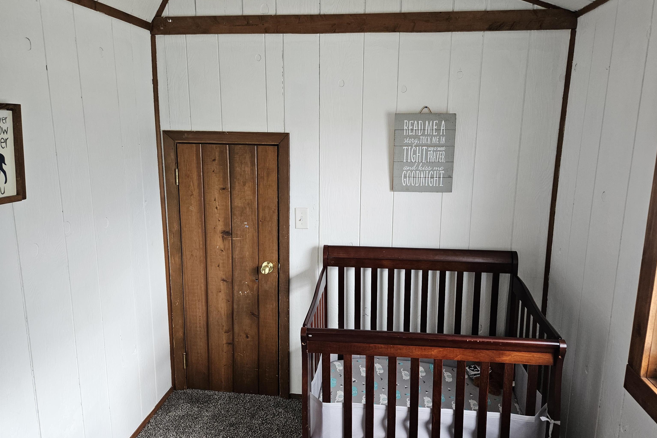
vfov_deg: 53.1
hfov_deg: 73.7
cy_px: 207
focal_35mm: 24
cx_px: 329
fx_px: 438
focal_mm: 5.4
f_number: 1.8
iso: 400
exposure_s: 1/240
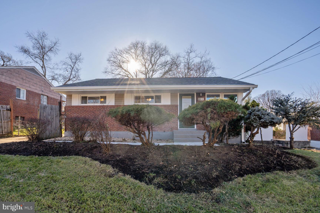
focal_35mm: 16
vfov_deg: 73.7
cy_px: 106
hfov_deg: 96.7
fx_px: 142
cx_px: 160
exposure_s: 1/400
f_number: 8
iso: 200
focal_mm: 16
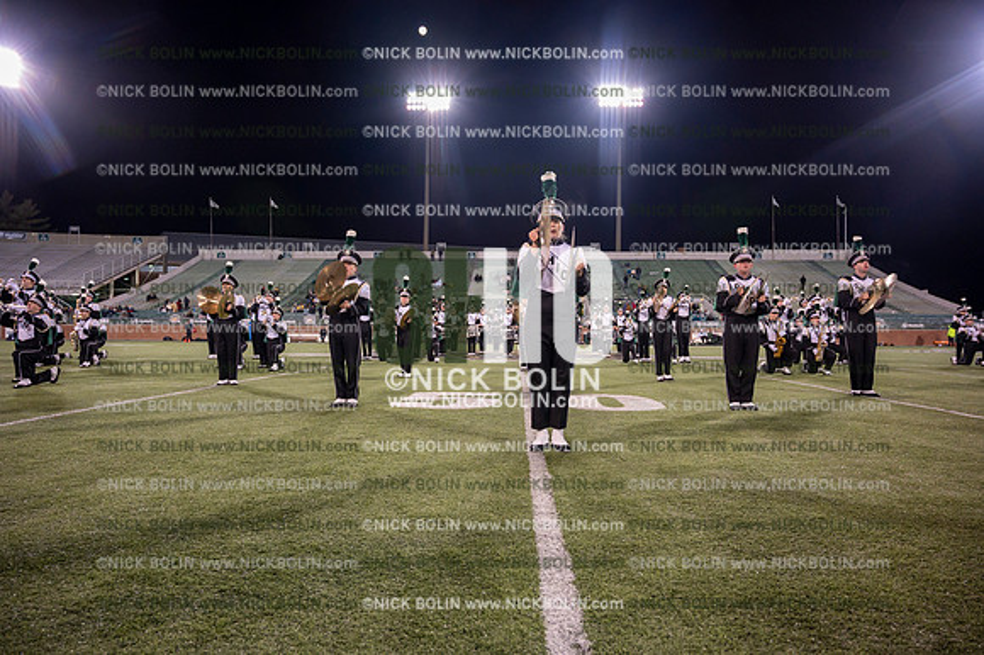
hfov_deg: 73.8
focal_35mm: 24
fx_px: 656
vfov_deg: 53.1
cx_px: 492
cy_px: 328
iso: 3200
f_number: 4
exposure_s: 1/640
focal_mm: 24
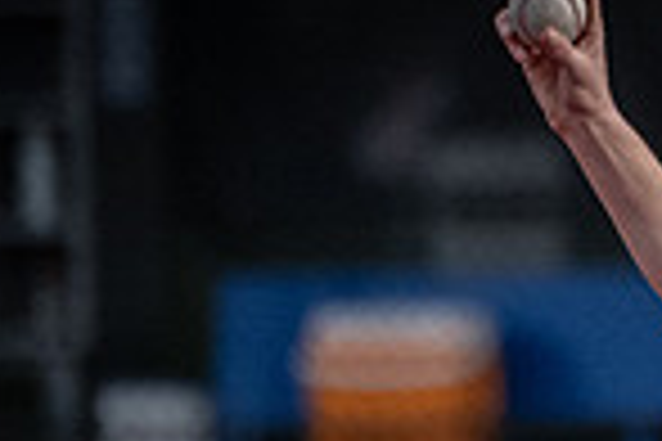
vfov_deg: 0.6
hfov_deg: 0.9
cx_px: 1228
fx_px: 43155
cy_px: 247
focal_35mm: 2347
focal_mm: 400
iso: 2500
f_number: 5.6
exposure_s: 1/2000
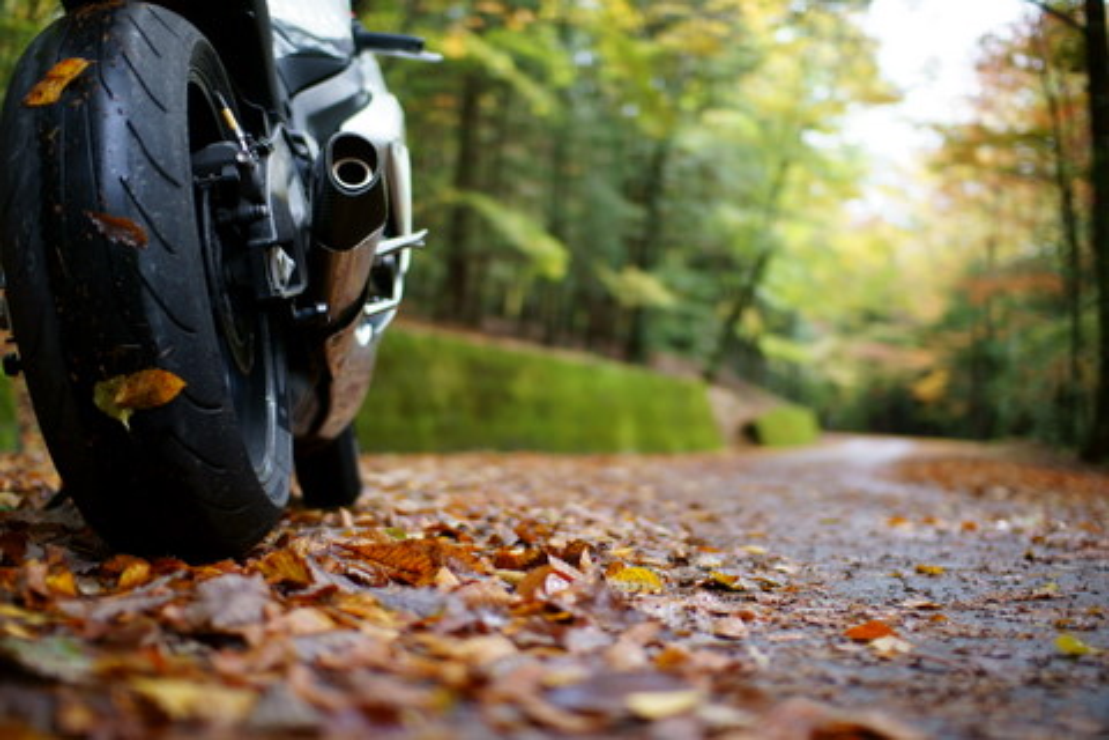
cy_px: 370
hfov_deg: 43.6
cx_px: 554
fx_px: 1386
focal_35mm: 45
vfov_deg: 29.9
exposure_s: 1/500
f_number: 1.4
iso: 200
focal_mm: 30
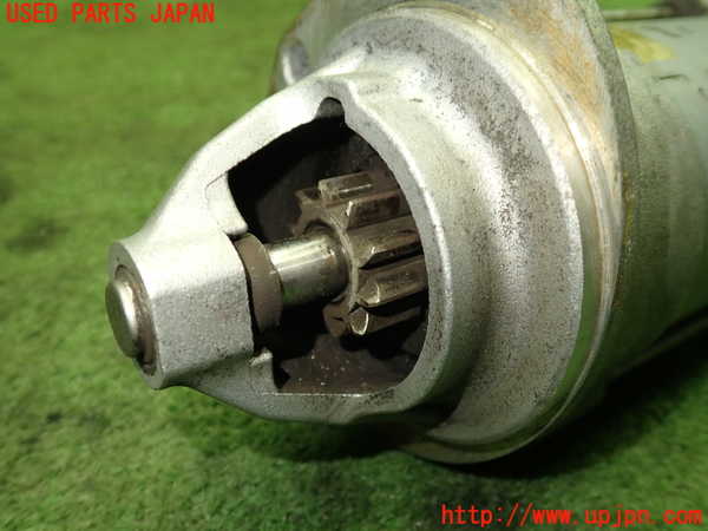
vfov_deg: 46.8
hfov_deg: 60.0
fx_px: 614
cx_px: 354
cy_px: 266
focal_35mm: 30
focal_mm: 5.4
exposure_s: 1/50
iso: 200
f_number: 2.3
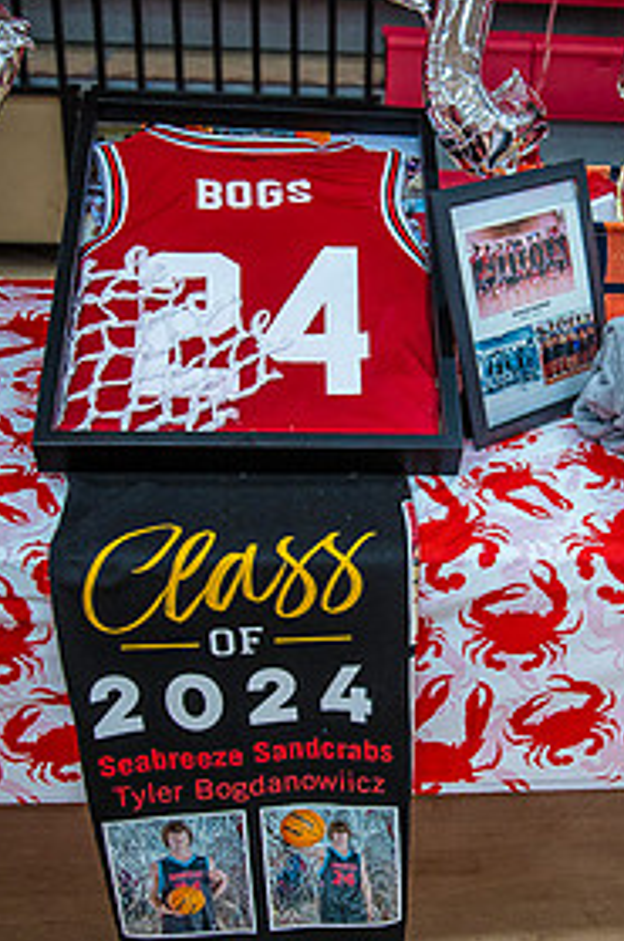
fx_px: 1305
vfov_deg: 39.7
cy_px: 486
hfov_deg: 26.6
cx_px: 467
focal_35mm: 50
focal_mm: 31
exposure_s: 1/320
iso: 2000
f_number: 4
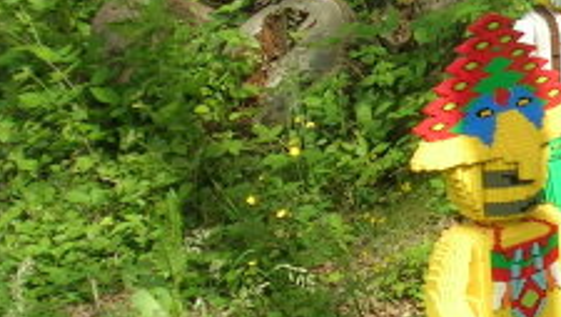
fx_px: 3365
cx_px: 788
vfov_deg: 5.4
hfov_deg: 9.3
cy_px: 222
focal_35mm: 226
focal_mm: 11.1
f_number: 3.8
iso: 50
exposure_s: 1/308
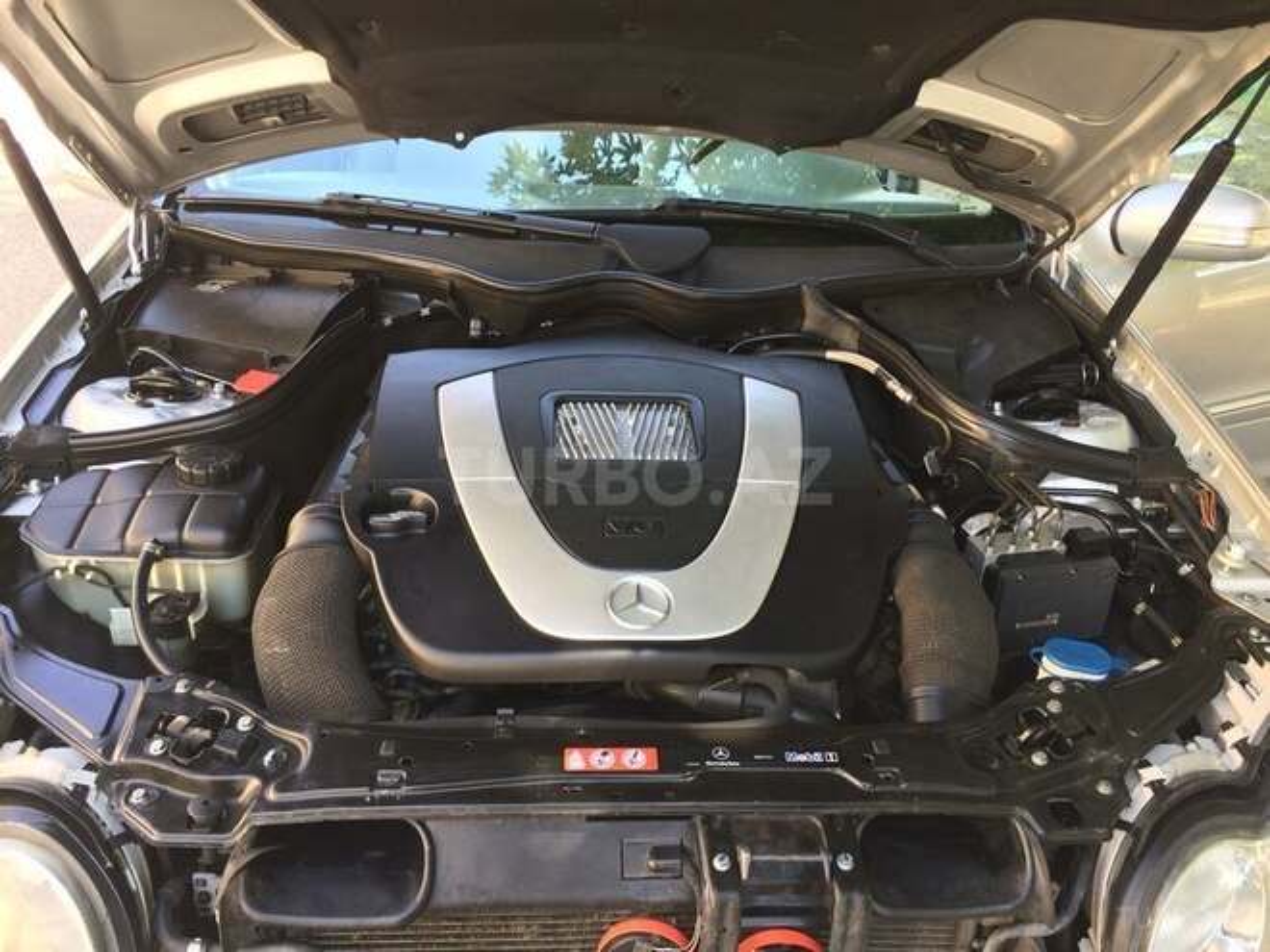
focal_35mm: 29
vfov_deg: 48.2
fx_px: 1064
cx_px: 635
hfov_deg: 61.7
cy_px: 476
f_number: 2.2
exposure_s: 1/100
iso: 50
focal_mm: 4.15
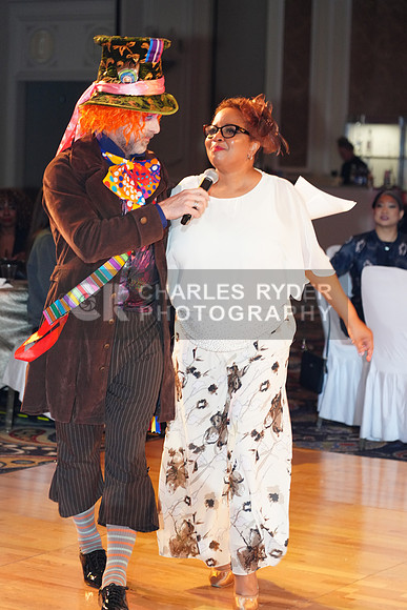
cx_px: 204
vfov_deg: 19.5
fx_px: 1779
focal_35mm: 105
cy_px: 305
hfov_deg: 13.0
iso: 2500
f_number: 4
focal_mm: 105
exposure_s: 1/250
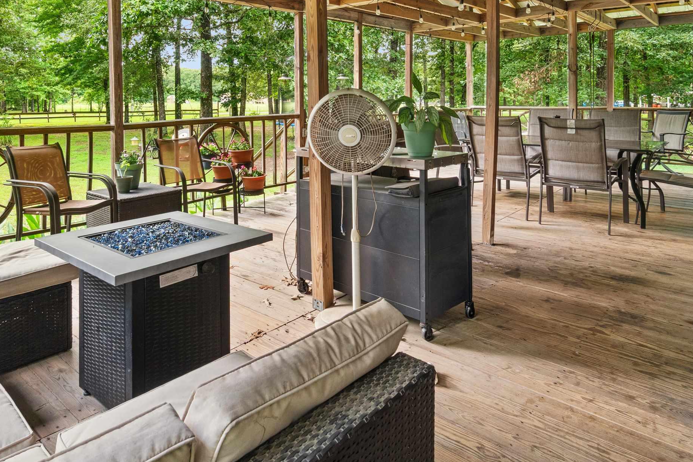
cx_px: 293
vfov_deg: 48.6
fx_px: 481
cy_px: 98
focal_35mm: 25
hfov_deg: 71.1
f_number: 8
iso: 400
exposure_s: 1/5
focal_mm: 10
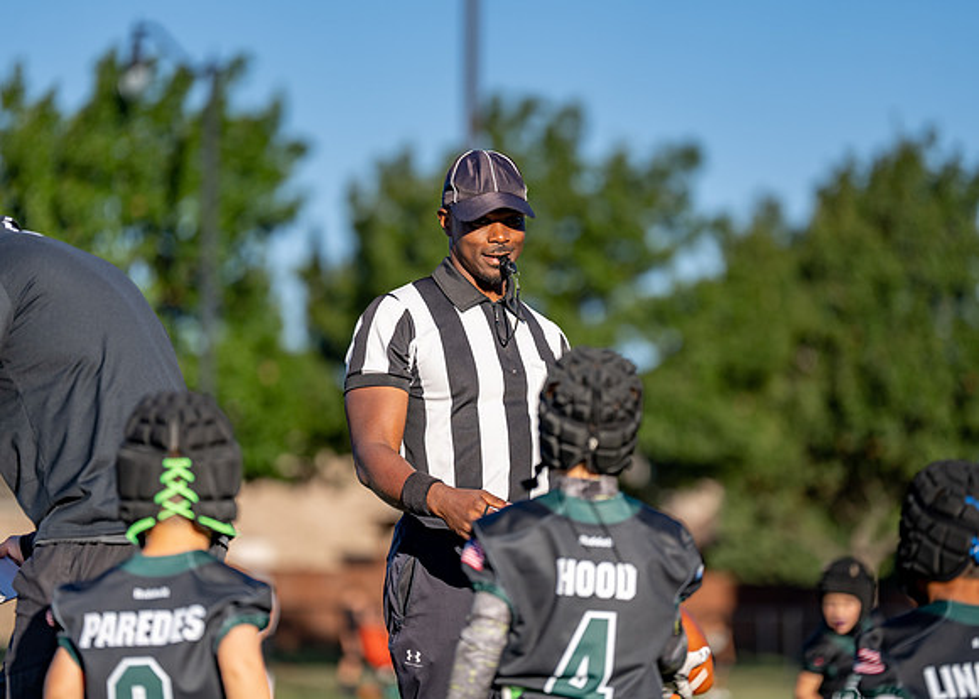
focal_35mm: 166
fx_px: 4602
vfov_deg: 8.7
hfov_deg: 12.1
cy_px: 350
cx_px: 490
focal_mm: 158
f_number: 2.8
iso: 100
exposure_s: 1/2000
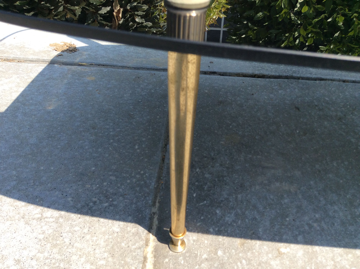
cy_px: 134
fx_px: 332
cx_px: 180
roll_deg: -2.9
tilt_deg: -38.1
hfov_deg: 56.9
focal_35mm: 32
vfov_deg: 44.1
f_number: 2.4
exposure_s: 1/794
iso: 32
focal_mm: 3.3
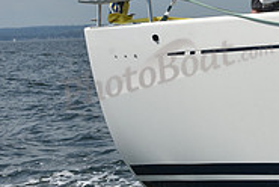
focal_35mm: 219
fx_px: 1700
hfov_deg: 9.2
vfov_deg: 6.3
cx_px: 353
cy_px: -29
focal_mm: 70
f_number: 10
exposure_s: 1/1250
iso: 250
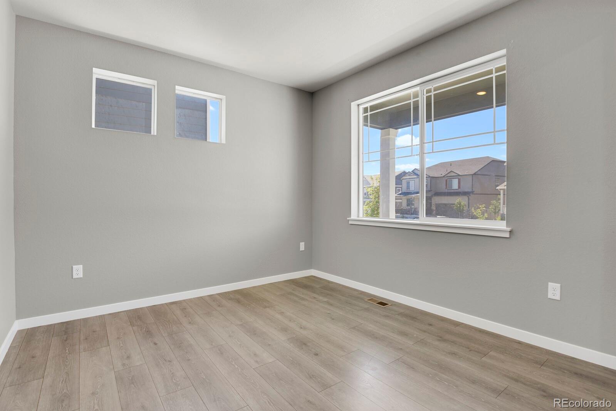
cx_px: 308
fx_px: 291
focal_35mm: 17
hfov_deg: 93.3
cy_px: 206
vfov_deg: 70.4
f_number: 8
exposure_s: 1/20
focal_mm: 17
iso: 1250
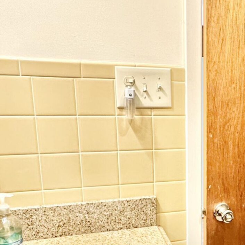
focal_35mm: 45
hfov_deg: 34.5
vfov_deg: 36.9
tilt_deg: -12.6
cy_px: 175
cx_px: 239
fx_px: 360
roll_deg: -2.1
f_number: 2.2
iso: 160
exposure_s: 1/60
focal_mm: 2.22
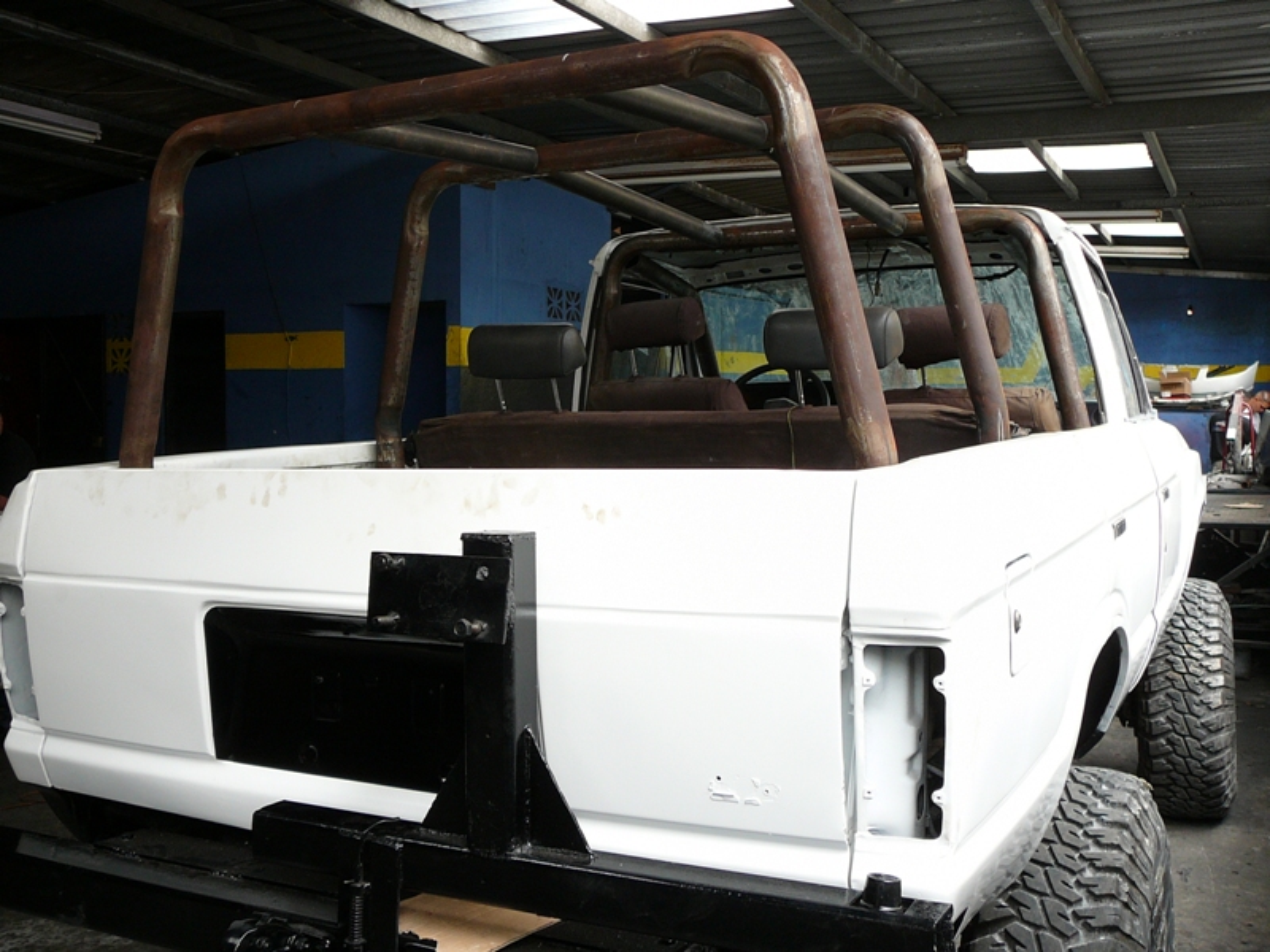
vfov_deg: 40.7
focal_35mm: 35
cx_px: 635
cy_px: 476
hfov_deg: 52.6
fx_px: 1284
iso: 80
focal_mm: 5.2
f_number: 2.8
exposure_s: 1/60
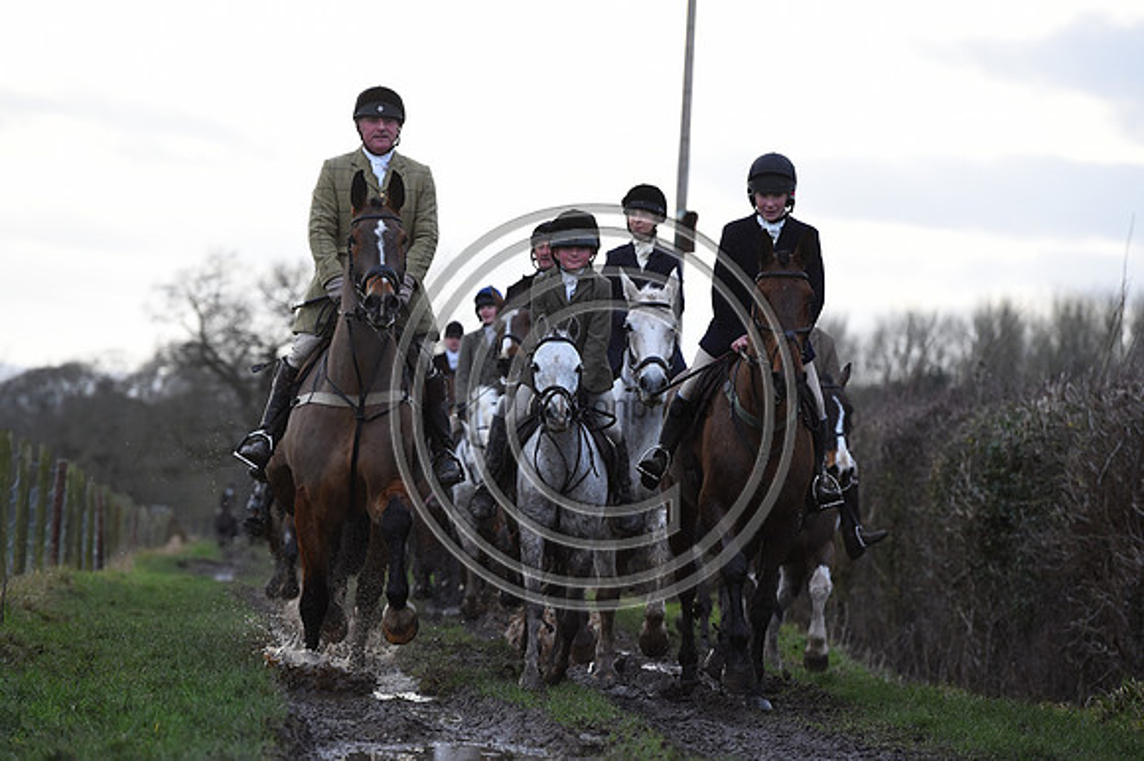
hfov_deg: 11.1
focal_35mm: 185
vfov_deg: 7.4
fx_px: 5875
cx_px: 572
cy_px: 380
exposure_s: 1/1250
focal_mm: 185
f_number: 5.6
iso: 1800
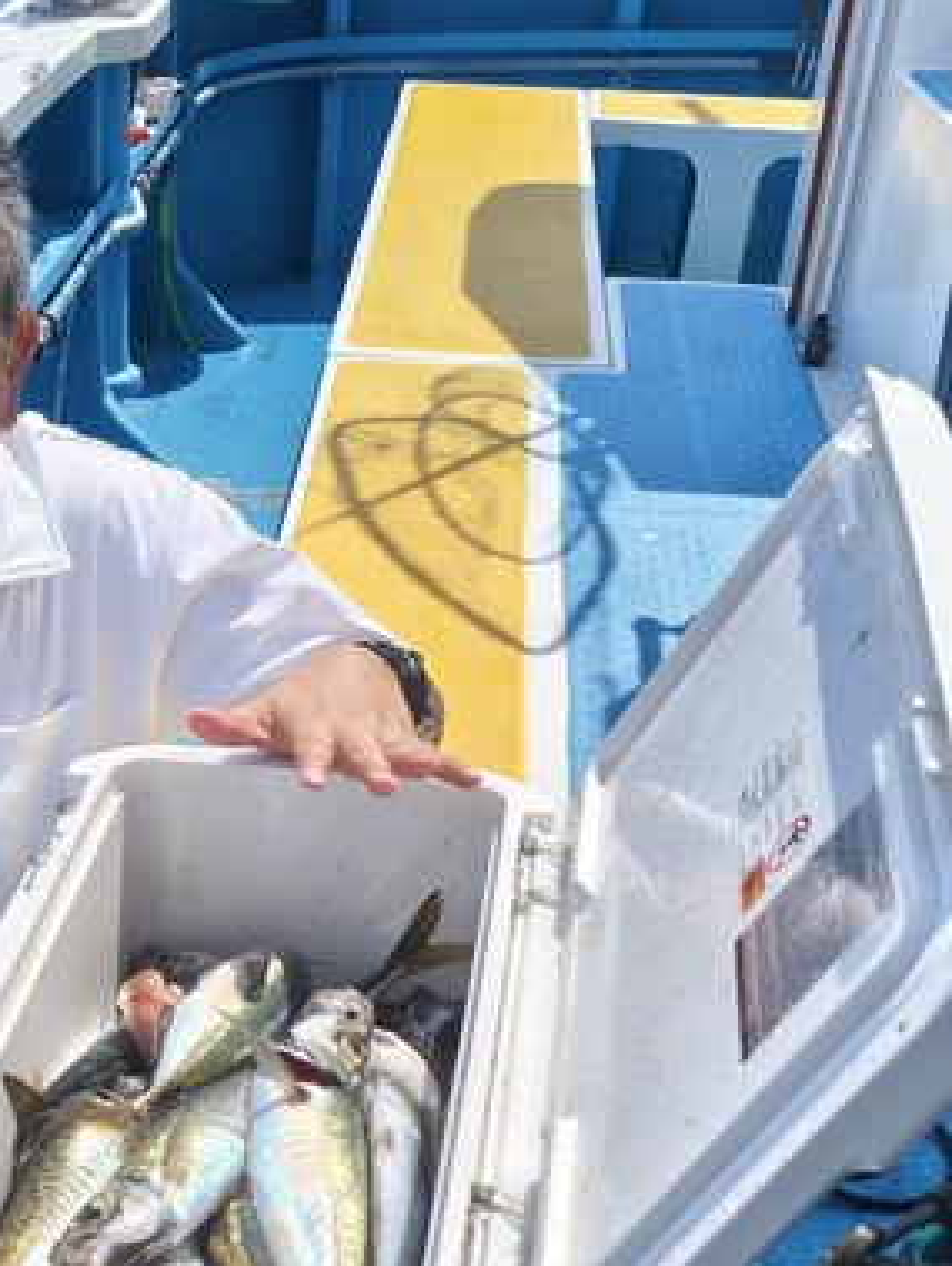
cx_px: 150
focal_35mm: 54
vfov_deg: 32.9
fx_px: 1977
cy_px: 1229
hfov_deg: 26.4
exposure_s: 1/710
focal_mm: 5.56
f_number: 1.8
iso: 100
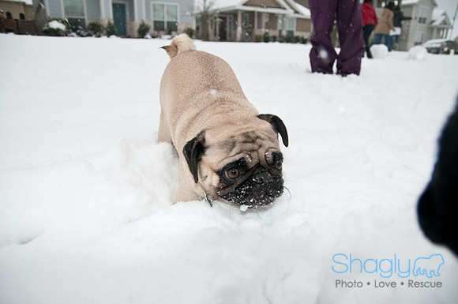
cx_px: 229
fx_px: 324
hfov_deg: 70.5
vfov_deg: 50.3
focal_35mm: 26
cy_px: 152
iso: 200
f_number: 3.2
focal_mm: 17
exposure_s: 1/250
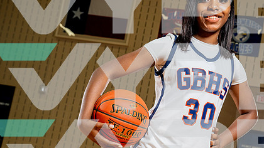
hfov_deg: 31.0
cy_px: 77
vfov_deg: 17.7
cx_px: 151
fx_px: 476
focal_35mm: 68
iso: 400
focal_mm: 47
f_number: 5.6
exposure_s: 1/250
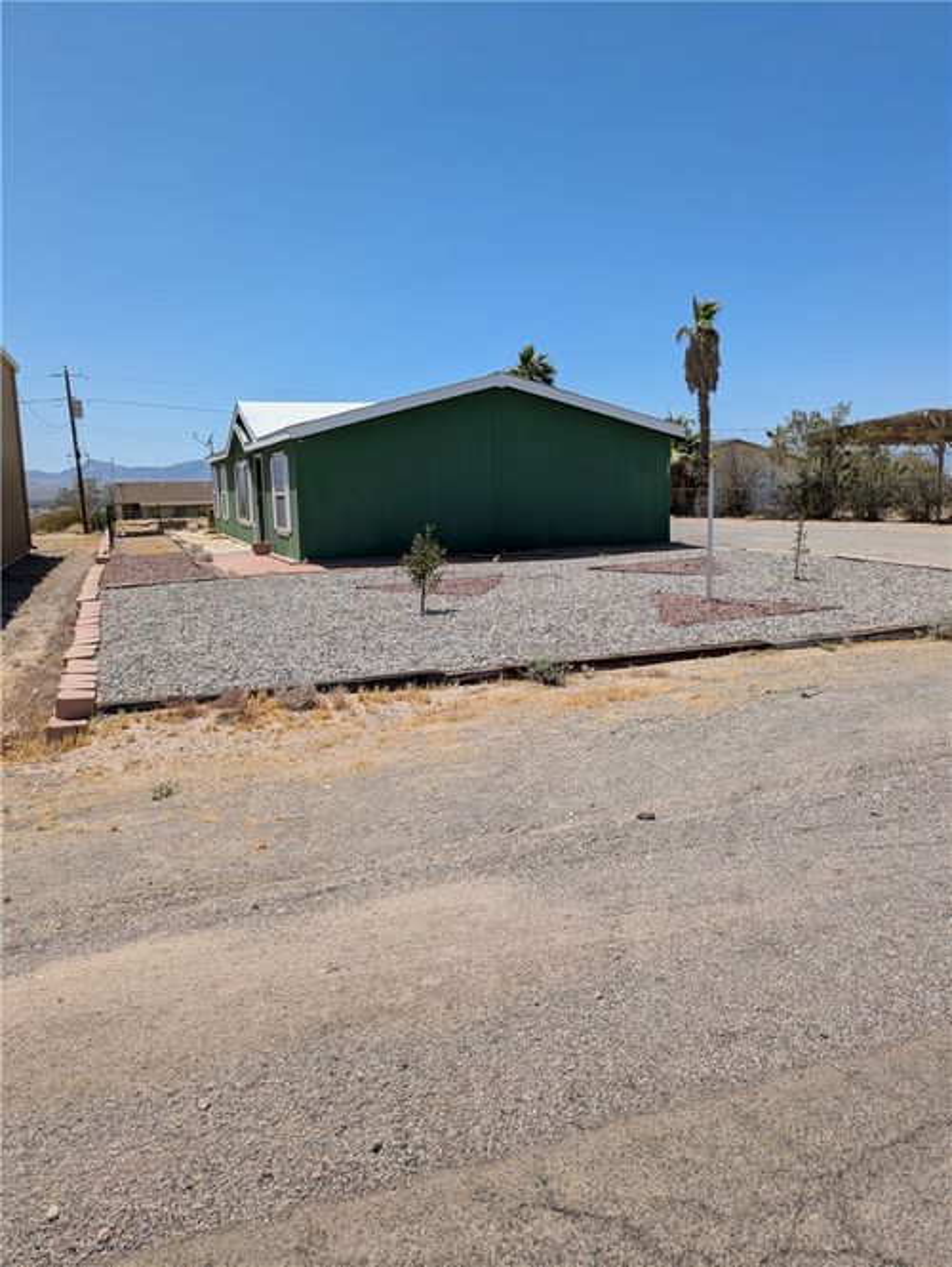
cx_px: 476
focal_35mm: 25
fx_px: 915
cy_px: 634
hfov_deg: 55.0
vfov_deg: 69.3
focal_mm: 5.43
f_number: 1.89
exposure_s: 1/2632
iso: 50
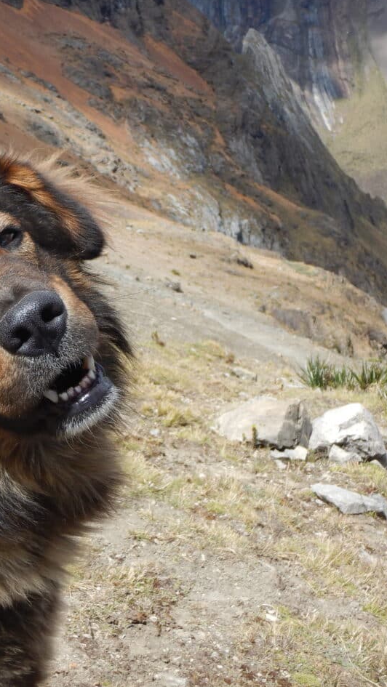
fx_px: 1076
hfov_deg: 20.1
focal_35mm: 59
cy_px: 345
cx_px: 68
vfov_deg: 35.4
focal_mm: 7.2
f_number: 4.2
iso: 125
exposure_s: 1/500
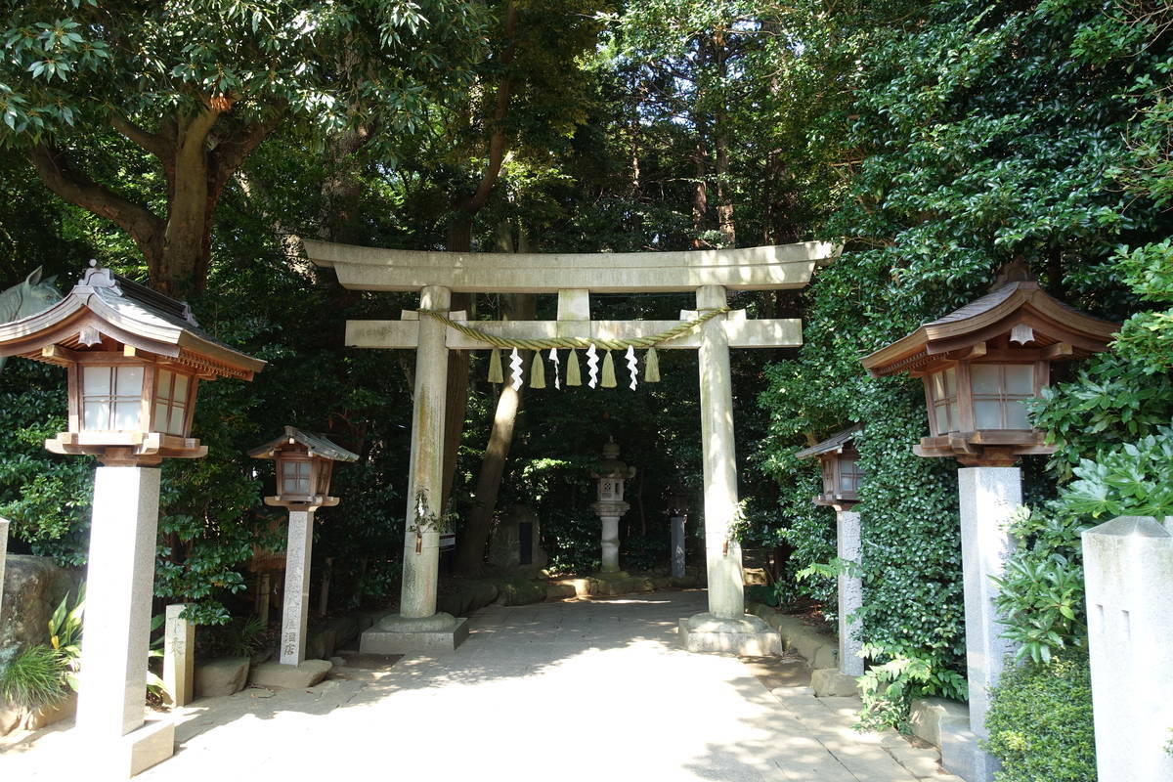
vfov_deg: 53.1
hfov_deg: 73.7
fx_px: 782
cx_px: 586
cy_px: 391
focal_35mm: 24
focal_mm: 8.8
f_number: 3.5
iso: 125
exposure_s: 1/80
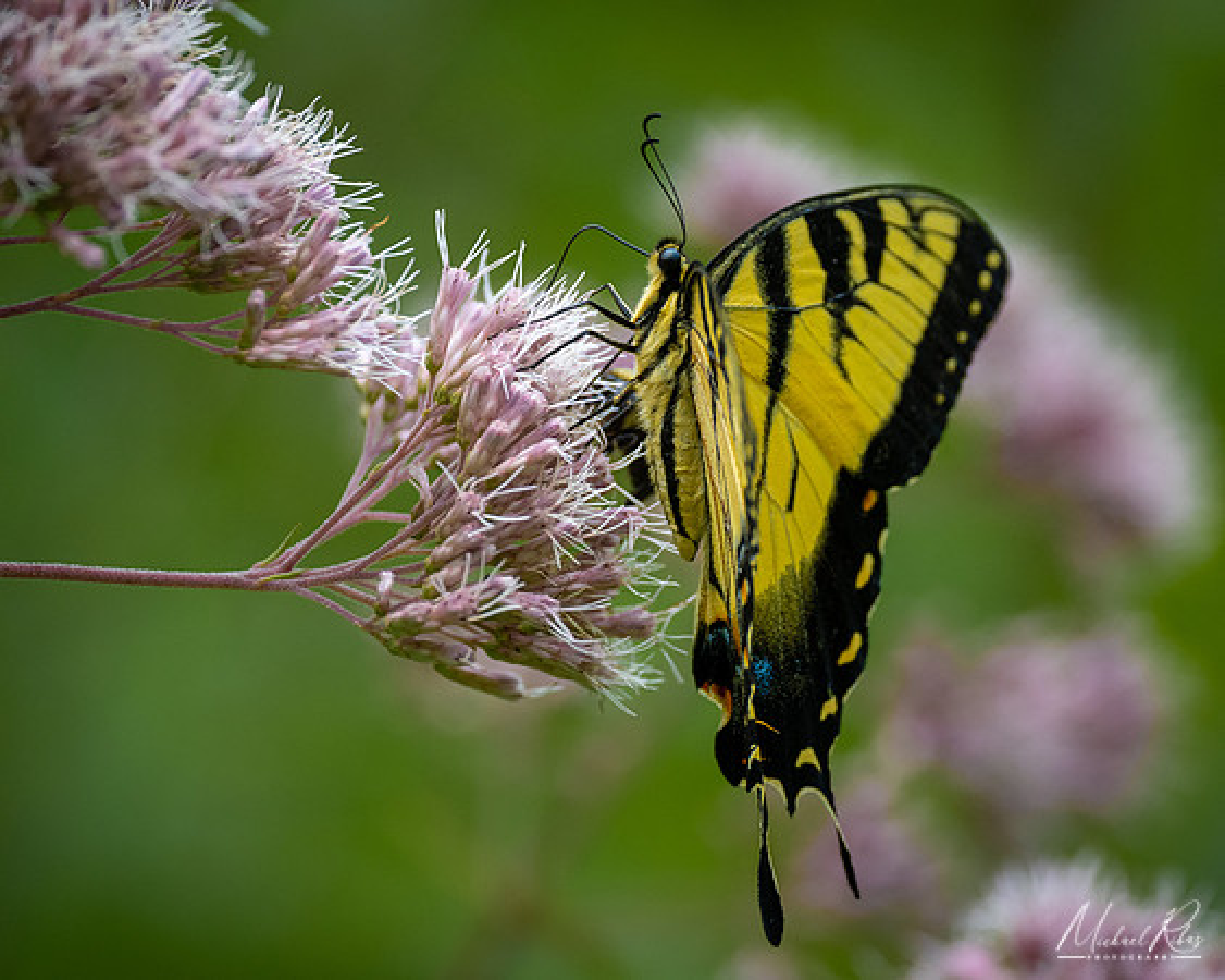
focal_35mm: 422
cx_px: 735
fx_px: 15306
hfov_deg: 4.6
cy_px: 490
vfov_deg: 3.7
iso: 800
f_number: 8
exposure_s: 1/640
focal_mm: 250
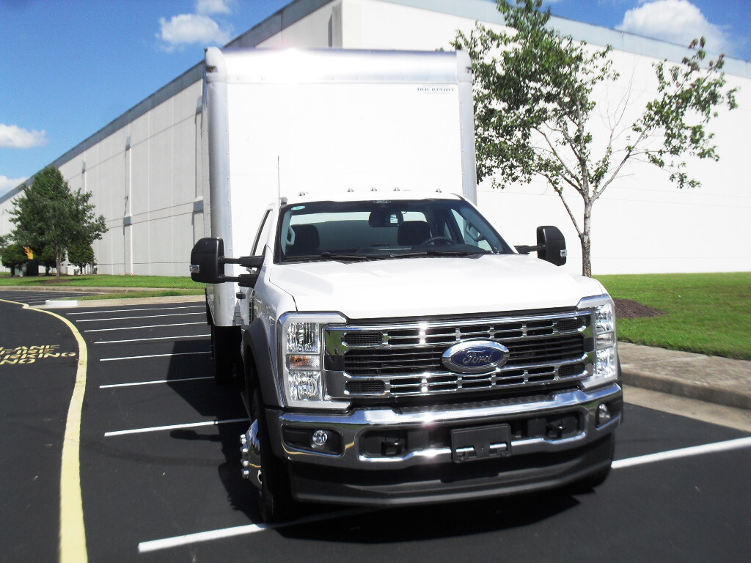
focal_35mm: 35
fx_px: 759
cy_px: 282
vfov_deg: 40.7
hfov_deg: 52.6
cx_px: 376
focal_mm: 6.3
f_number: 8.4
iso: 100
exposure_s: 1/350
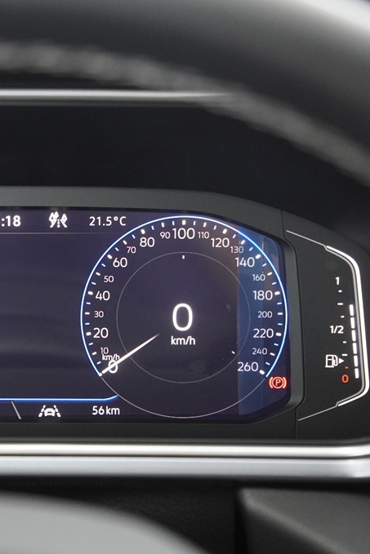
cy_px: 278
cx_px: 13
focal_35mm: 102
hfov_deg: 13.3
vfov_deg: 20.1
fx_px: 1568
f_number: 2.8
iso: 3200
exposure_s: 1/160
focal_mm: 45
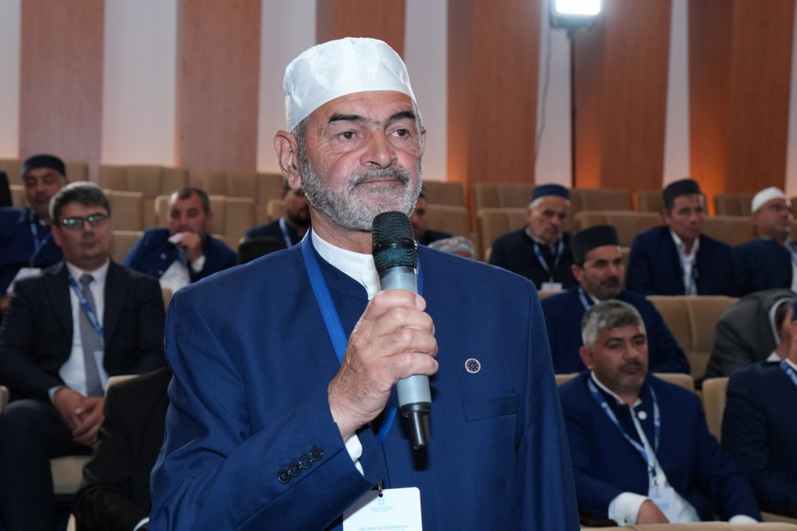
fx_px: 1151
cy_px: 266
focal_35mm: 52
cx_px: 398
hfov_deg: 38.2
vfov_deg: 26.0
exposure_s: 1/160
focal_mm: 35
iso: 2000
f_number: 4
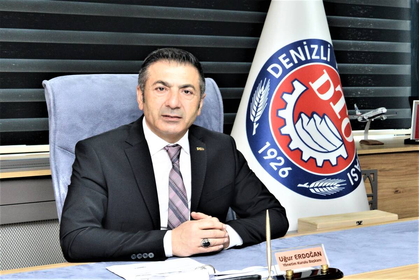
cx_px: 210
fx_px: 373
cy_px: 140
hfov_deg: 58.7
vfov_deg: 41.2
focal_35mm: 32
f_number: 6.3
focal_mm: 32
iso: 1100
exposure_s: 1/60
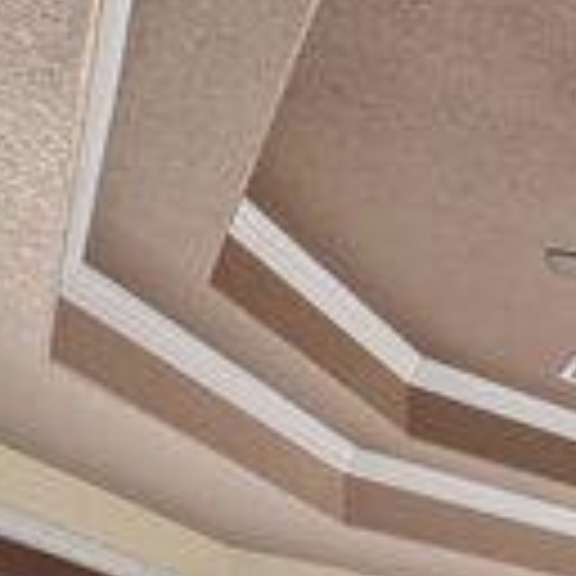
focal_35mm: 51
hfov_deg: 20.7
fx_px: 960
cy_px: 875
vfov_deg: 25.0
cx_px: 1080
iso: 100
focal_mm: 12
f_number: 7.1
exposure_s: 1/10
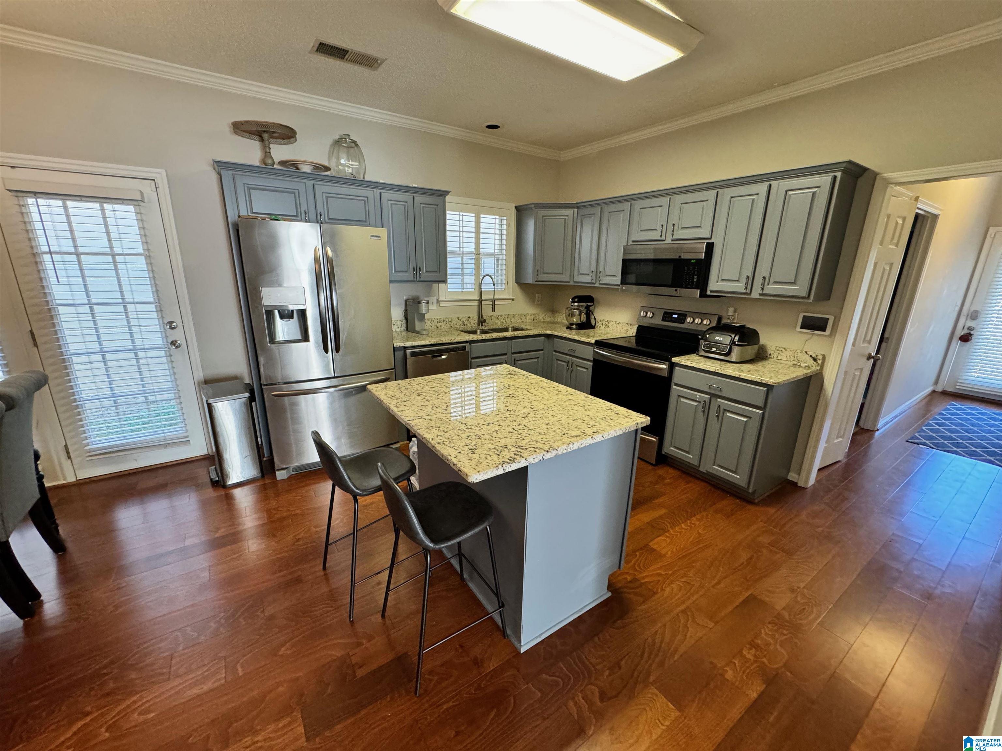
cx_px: 501
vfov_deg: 85.7
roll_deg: -0.9
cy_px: 376
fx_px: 405
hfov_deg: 102.1
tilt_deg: -16.2
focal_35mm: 14
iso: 320
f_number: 2.2
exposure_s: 1/60
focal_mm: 2.22
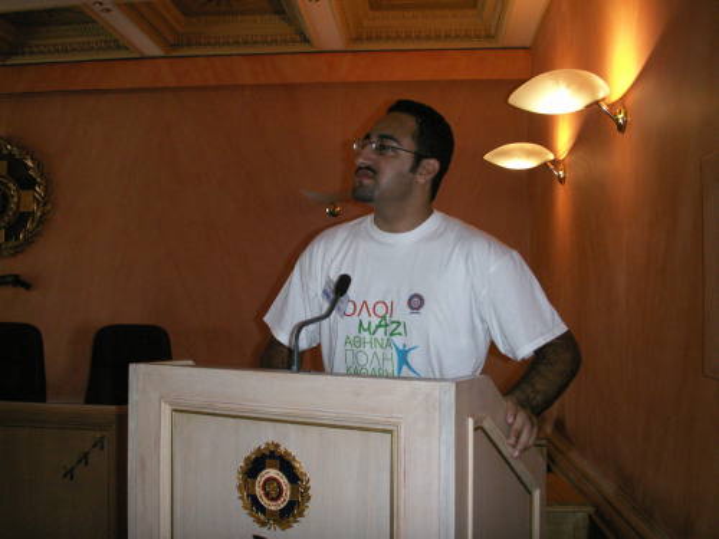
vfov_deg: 38.7
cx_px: 360
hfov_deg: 50.1
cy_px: 270
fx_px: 769
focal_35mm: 37
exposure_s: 1/40
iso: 160
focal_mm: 7.7
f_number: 3.5
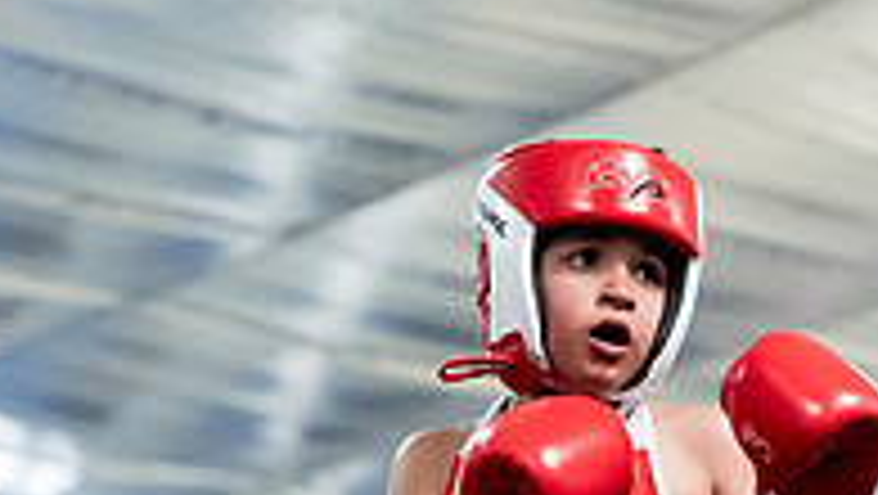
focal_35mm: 171
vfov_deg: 7.0
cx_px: 815
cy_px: 691
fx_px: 3984
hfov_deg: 12.5
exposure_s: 1/800
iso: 3200
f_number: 2
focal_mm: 55
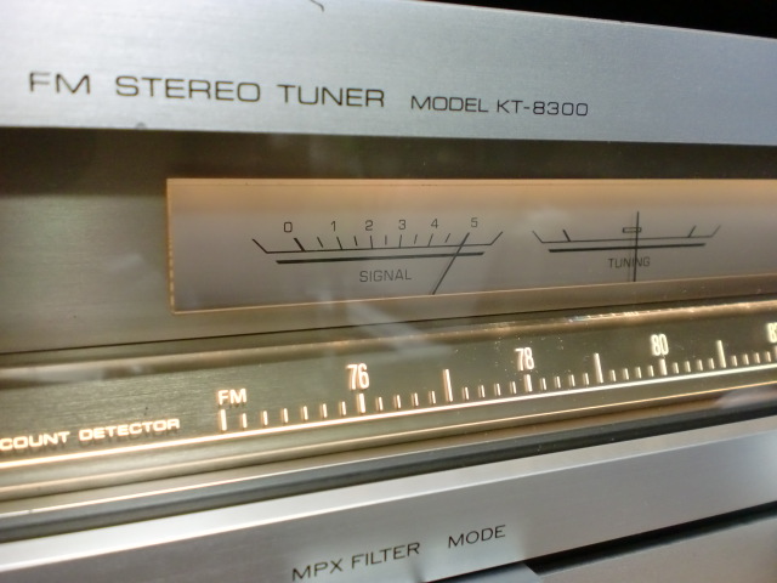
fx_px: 786
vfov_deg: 40.7
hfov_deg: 52.6
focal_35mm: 35
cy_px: 292
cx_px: 388
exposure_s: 1/15
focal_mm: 6.3
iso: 400
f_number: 3.1
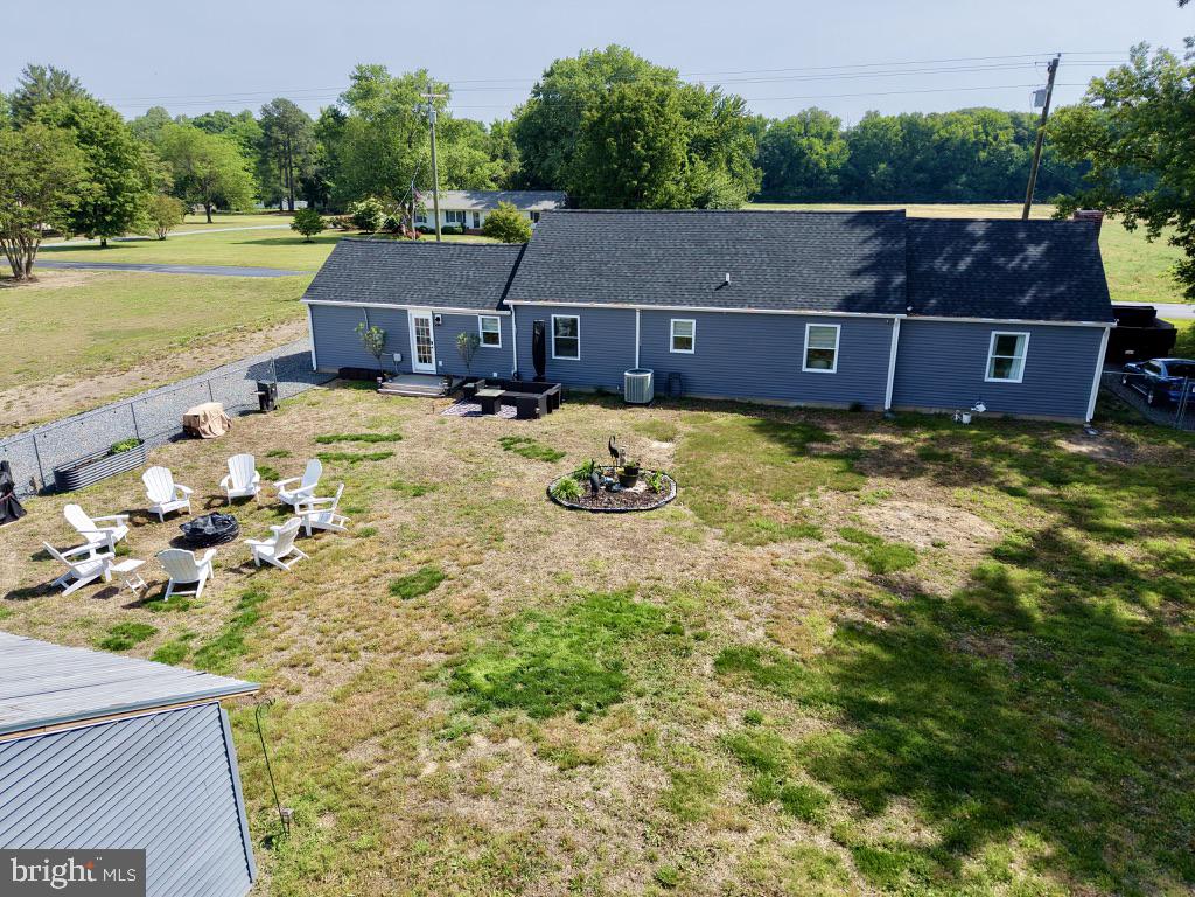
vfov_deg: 56.8
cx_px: 598
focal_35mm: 24
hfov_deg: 71.6
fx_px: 829
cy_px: 448
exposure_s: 1/6400
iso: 400
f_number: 1.8
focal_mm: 8.67
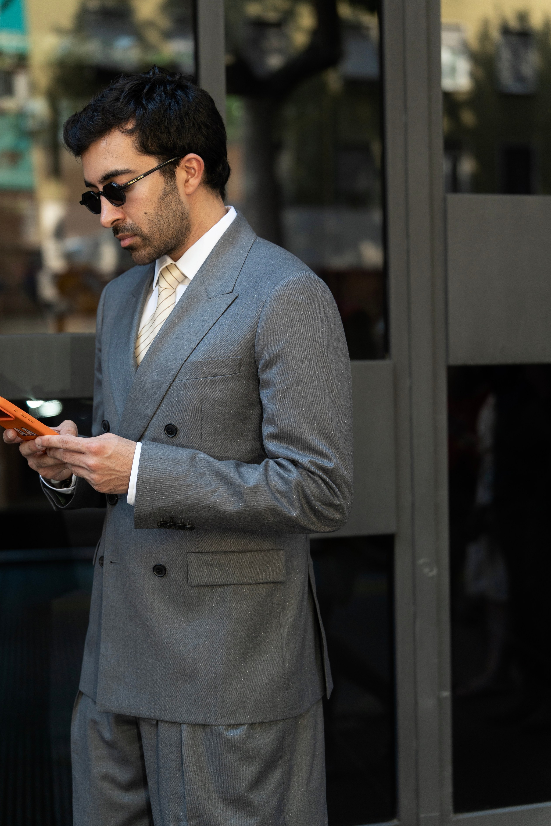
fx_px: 1745
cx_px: 257
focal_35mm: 76
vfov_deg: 26.6
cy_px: 391
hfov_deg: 17.9
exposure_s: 1/640
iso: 640
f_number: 2.8
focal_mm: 70
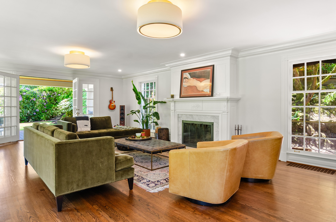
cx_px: 168
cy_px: 111
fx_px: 196
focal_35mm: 21
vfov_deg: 59.3
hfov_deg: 81.3
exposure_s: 1/6
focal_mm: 14
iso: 320
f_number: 7.1
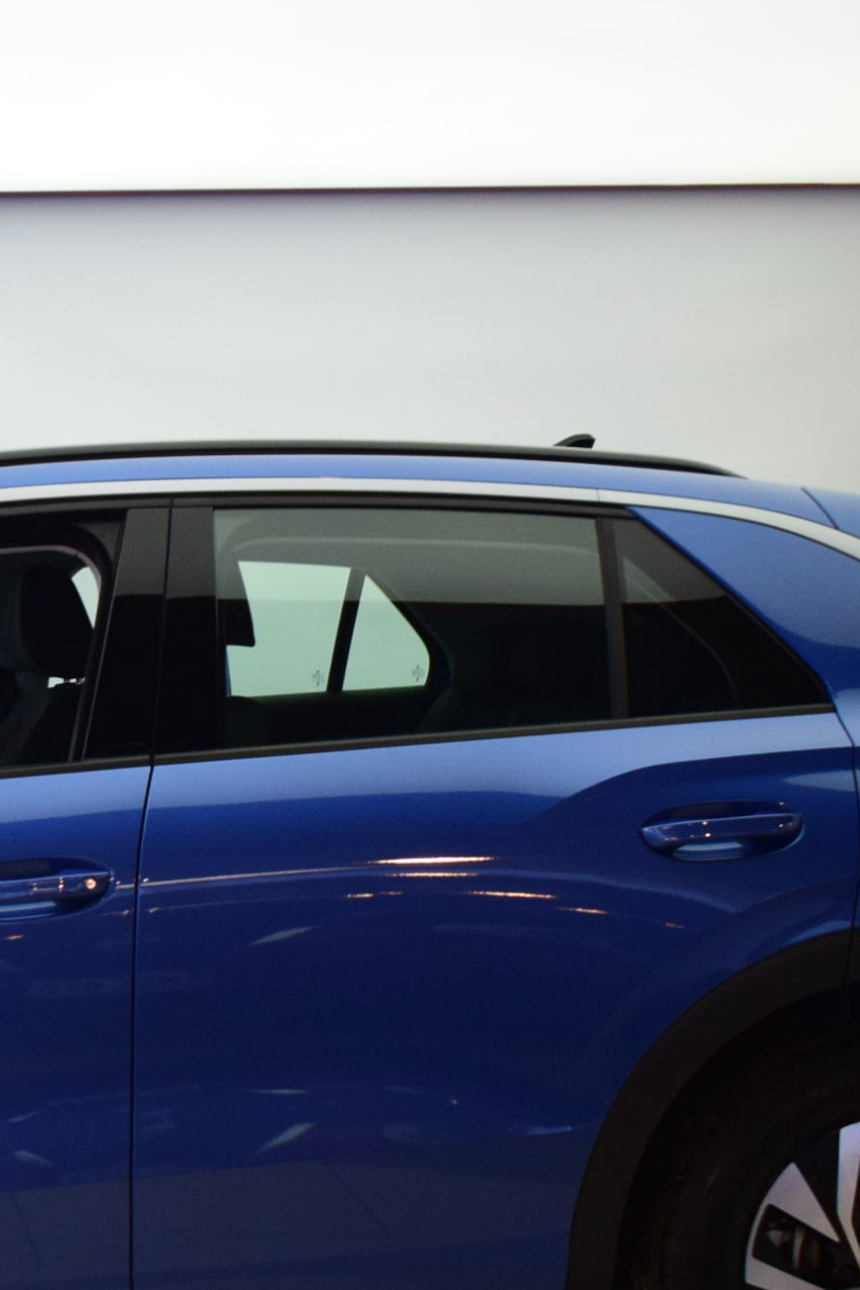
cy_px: 816
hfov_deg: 18.1
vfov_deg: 27.9
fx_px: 2584
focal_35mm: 72
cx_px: -139
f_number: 3.8
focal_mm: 21
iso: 1600
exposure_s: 1/400
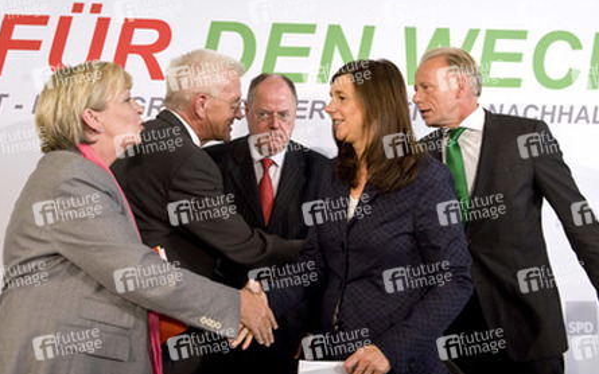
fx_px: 539
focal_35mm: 33
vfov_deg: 38.3
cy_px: 176
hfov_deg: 58.2
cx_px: 300
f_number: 5.6
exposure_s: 1/400
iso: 1600
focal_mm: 32
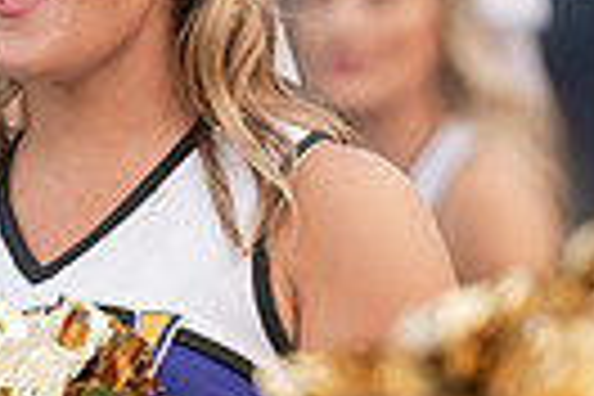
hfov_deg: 2.3
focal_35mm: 880
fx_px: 14519
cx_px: 126
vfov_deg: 1.6
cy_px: 52
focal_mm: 200
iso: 1250
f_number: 3.2
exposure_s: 1/1000
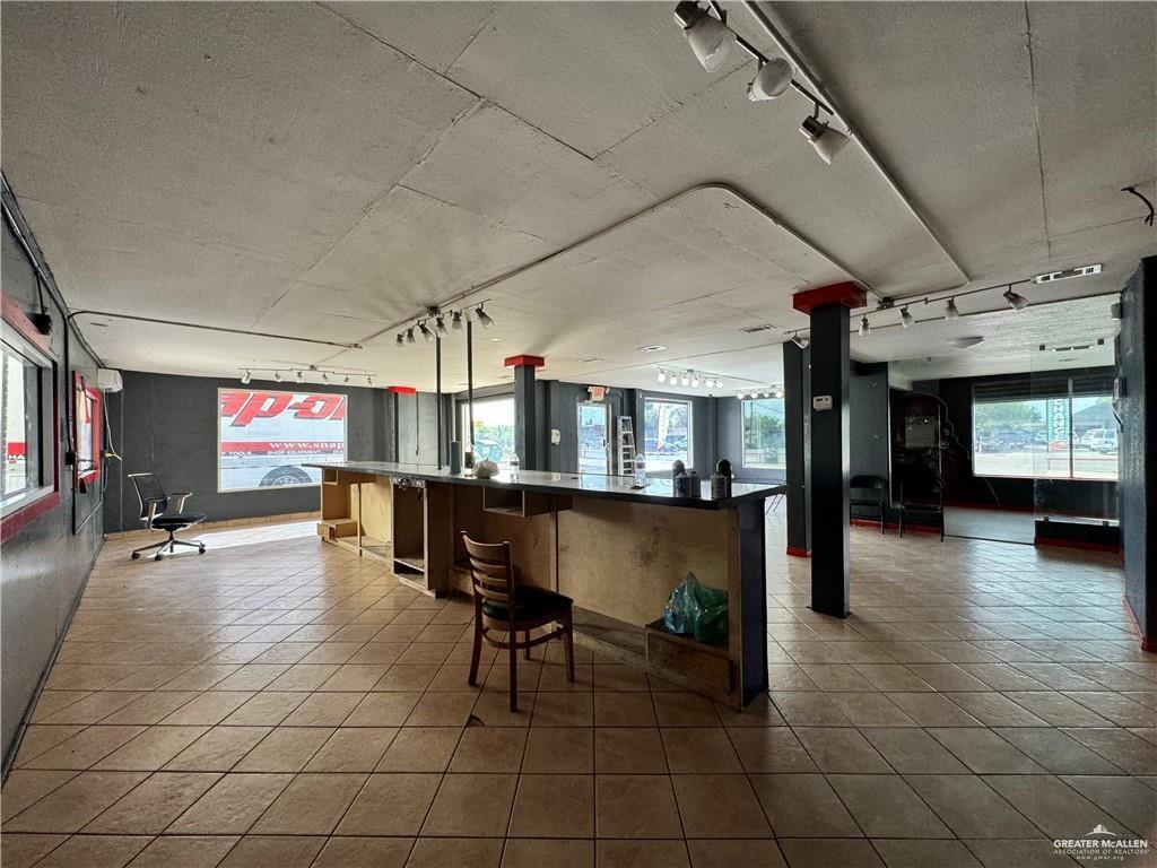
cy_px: 434
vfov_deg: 85.7
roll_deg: +0.3
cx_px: 578
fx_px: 468
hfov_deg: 102.1
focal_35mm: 14
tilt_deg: +0.1
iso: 200
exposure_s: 1/99
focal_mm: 2.22
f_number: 2.2
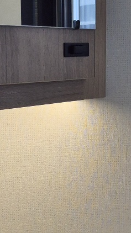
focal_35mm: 95
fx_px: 587
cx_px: 128
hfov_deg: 12.6
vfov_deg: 22.1
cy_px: 189
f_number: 1.8
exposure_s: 1/182
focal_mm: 5.4
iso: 32
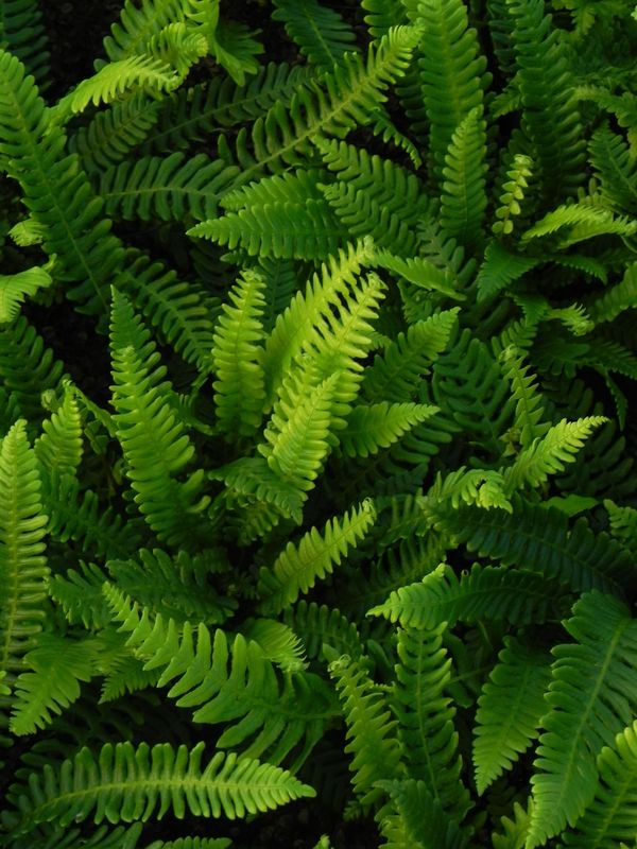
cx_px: 318
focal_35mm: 129
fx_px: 3165
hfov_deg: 11.5
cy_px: 424
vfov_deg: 15.3
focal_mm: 23
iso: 160
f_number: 5
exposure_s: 1/20
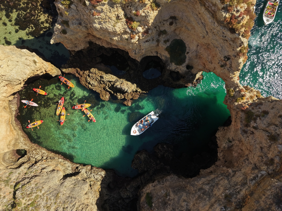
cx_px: 141
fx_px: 196
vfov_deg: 56.8
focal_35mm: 24
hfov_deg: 71.6
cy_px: 106
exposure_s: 1/25
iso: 230
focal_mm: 8.67
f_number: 1.8
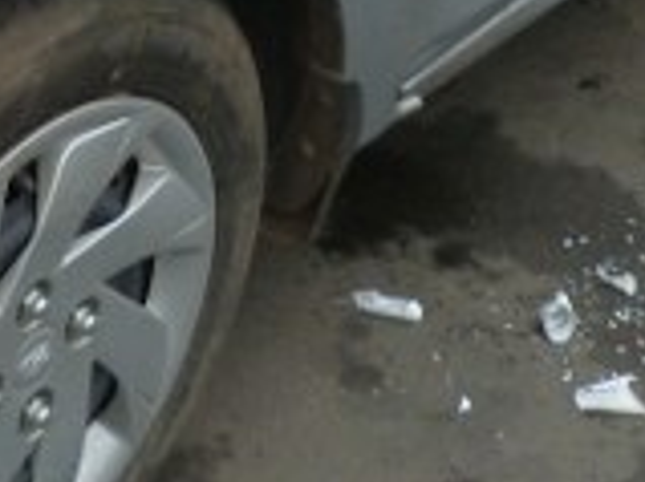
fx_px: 2346
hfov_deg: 15.3
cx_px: -49
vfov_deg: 10.9
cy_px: -433
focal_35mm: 126
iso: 125
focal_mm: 4.5
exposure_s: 1/160
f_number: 4
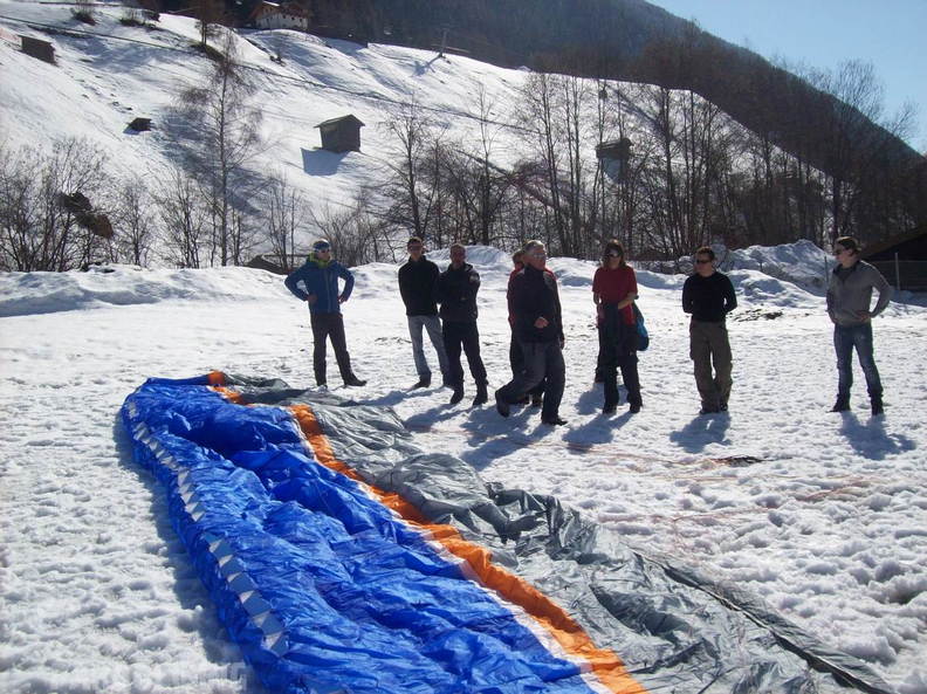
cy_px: 347
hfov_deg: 51.4
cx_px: 464
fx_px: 963
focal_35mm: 36
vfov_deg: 39.6
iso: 80
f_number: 4.8
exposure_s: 1/1401
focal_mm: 6
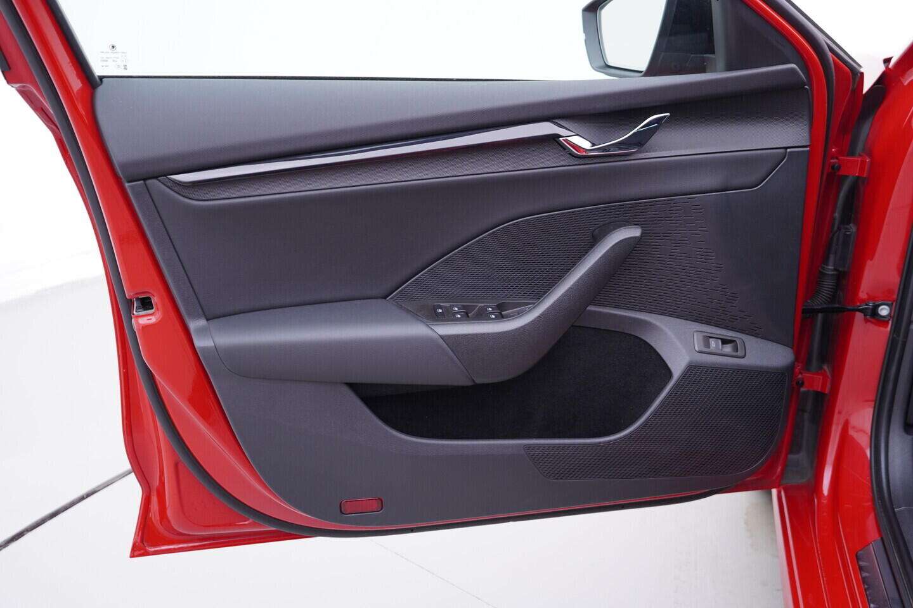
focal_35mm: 36
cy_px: 304
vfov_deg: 36.9
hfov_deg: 53.1
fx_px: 913
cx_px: 456
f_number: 2.8
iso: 125
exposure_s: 1/40
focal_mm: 24
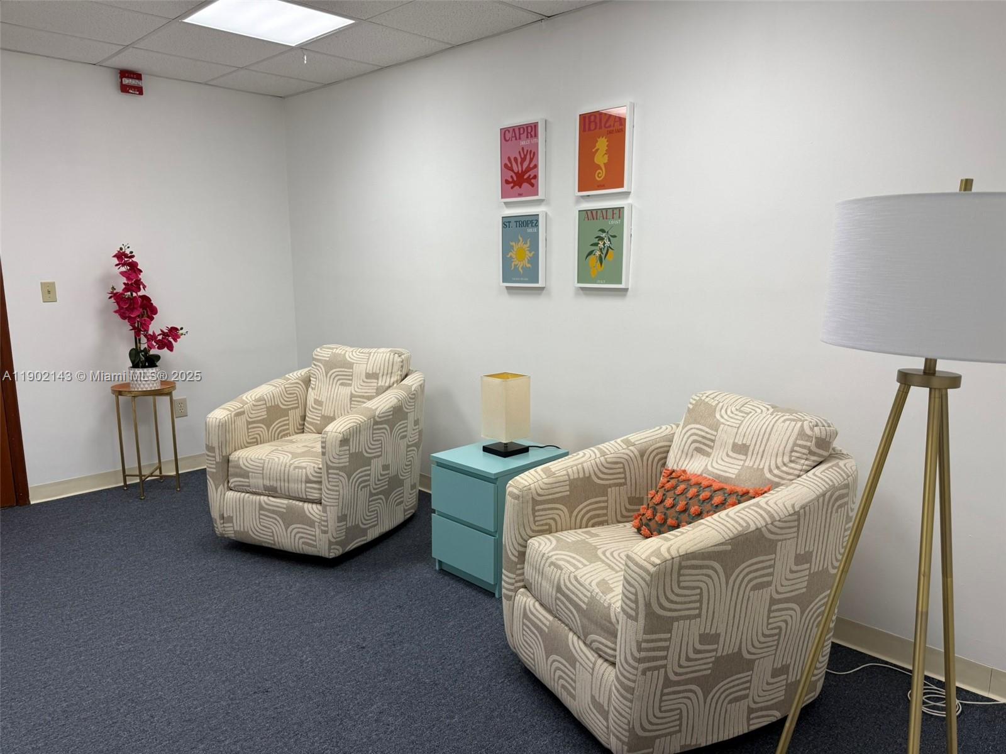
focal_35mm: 24
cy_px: 377
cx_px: 503
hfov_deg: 71.6
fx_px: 697
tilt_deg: -9.9
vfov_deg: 56.8
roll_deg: +0.0
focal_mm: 6.76
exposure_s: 1/120
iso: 80
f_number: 1.78
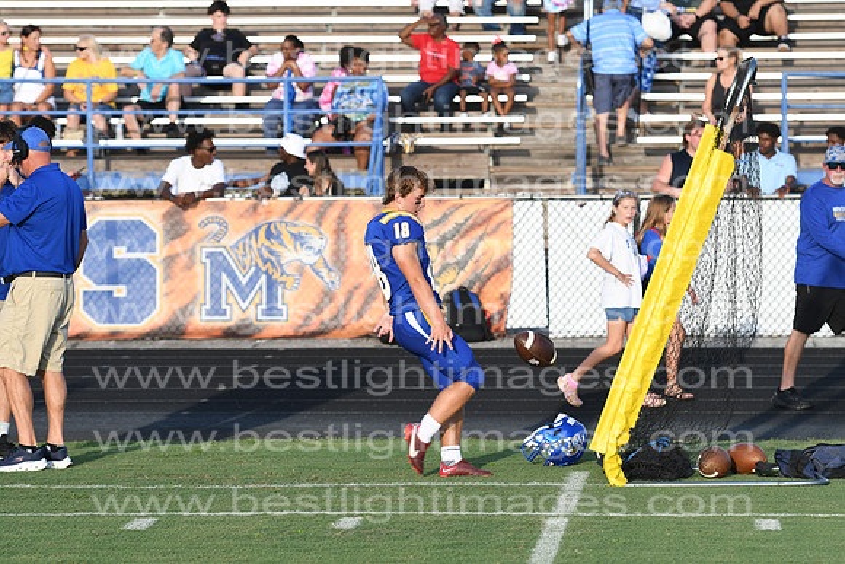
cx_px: 422
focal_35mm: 180
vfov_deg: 7.6
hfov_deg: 11.4
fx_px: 4226
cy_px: 282
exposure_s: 1/500
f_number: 5.6
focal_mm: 120
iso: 110
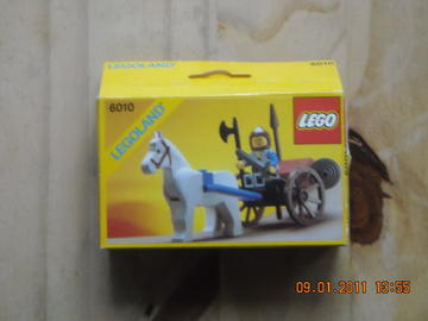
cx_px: 214
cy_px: 160
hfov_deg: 18.7
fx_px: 1298
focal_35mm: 105
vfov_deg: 14.1
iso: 800
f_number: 4.7
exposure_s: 1/33
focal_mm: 17.1
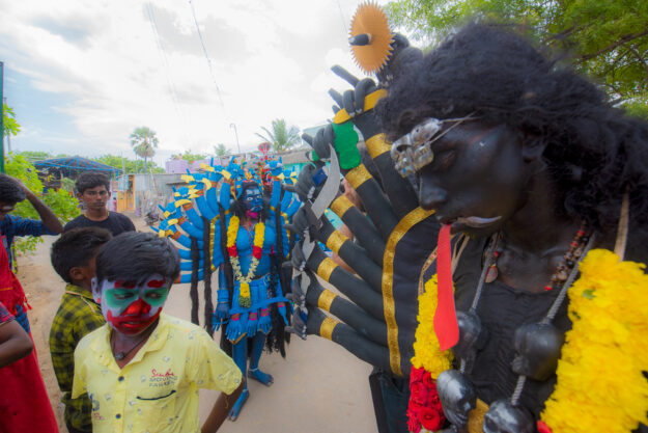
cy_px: 216
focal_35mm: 15
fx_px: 270
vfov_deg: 77.4
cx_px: 324
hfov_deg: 100.4
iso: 400
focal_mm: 15
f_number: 5.6
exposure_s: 1/400
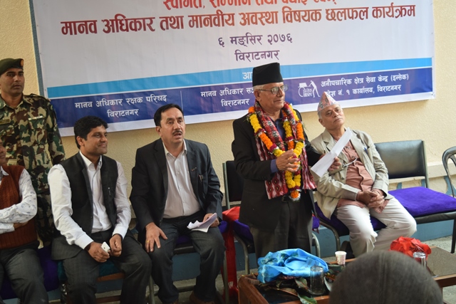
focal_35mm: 44
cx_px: 228
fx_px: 551
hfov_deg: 45.0
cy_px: 152
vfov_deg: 30.9
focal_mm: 29
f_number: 4.2
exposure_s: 1/60
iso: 450
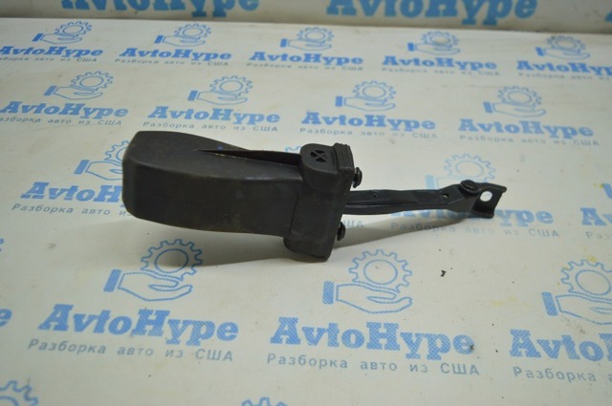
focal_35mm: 33
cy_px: 203
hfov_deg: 57.3
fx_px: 560
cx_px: 306
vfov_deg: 39.9
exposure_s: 1/80
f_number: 3.8
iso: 400
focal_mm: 22
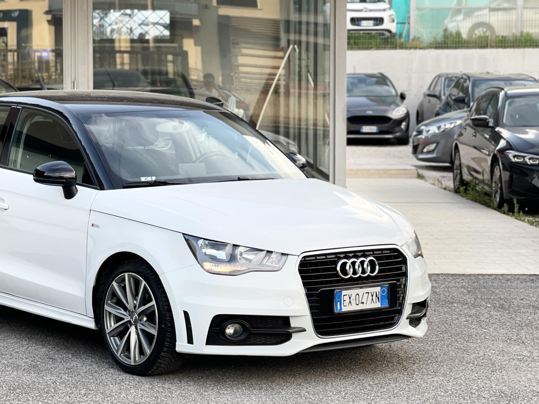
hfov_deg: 20.7
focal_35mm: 94
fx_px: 1464
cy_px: 214
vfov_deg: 15.7
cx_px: 151
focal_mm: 7.5
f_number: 2.2
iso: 20
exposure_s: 1/121
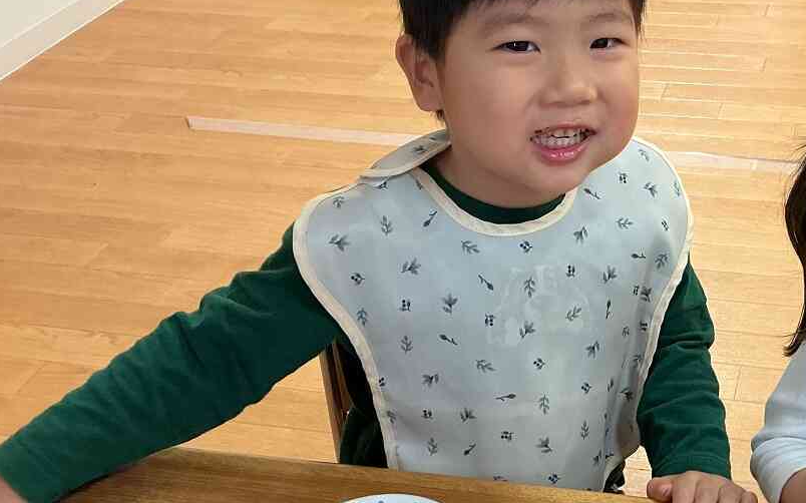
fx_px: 1186
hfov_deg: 36.5
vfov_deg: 23.9
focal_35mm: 54
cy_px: 313
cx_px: 624
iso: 80
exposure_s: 1/50
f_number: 1.8
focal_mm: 3
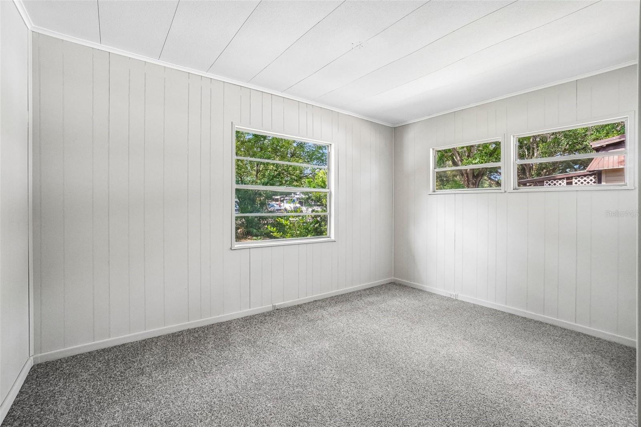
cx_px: 320
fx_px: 267
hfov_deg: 100.4
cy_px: 214
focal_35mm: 15
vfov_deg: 77.3
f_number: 8
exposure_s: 1/30
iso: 640
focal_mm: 10
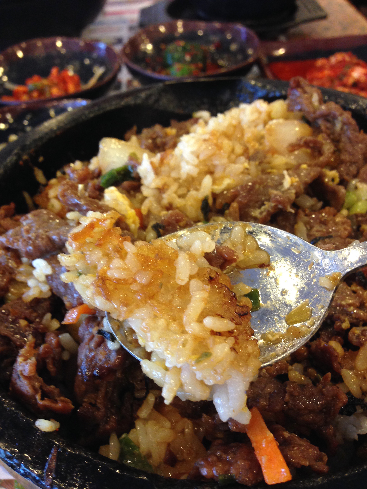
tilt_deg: -42.6
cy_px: 244
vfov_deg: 55.4
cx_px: 184
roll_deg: +2.7
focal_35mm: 33
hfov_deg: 42.9
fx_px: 466
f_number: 2.4
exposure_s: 1/20
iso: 125
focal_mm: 4.12
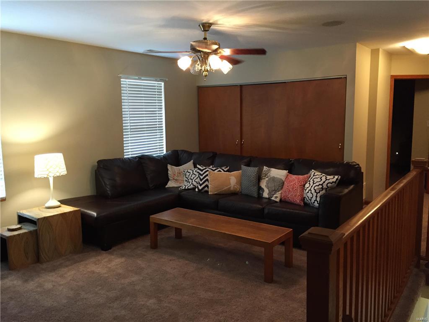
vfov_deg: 48.2
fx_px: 359
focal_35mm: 29
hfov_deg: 61.7
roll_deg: -0.4
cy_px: 161
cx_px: 214
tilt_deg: -9.0
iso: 200
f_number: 2.2
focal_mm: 4.15
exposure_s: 1/30
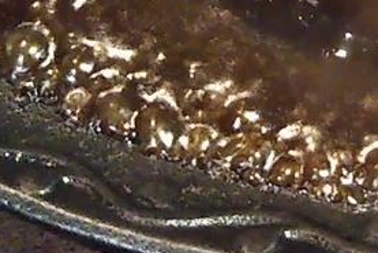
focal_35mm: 135
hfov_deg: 14.5
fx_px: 1418
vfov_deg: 9.9
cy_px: -130
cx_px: 494
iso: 836
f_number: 2.2
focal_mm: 4
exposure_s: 1/23
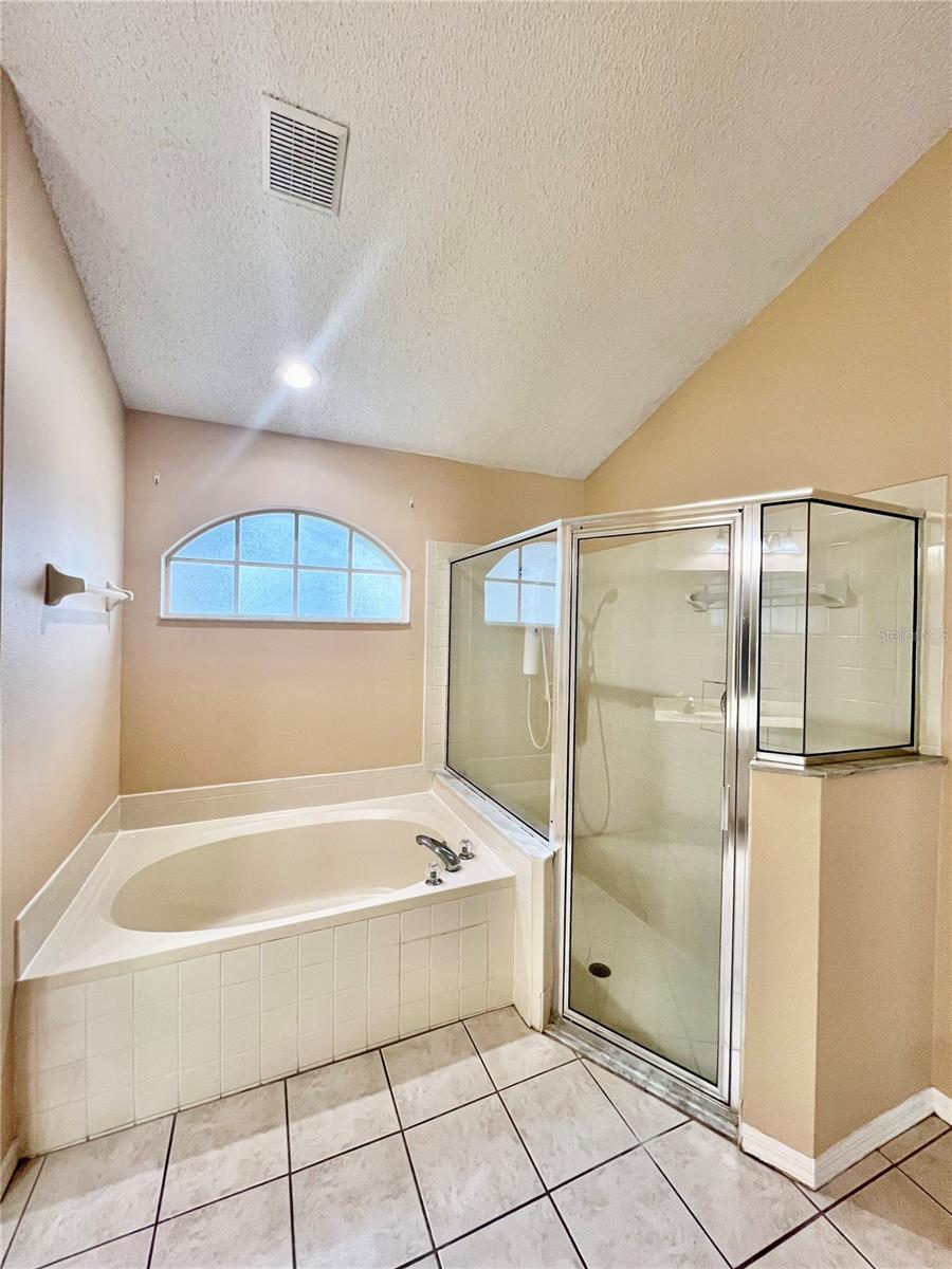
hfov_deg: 89.9
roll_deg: -0.9
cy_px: 634
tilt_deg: +0.1
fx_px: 477
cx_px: 476
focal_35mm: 13
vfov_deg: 106.2
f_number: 1.8
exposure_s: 1/60
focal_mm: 1.57
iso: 200
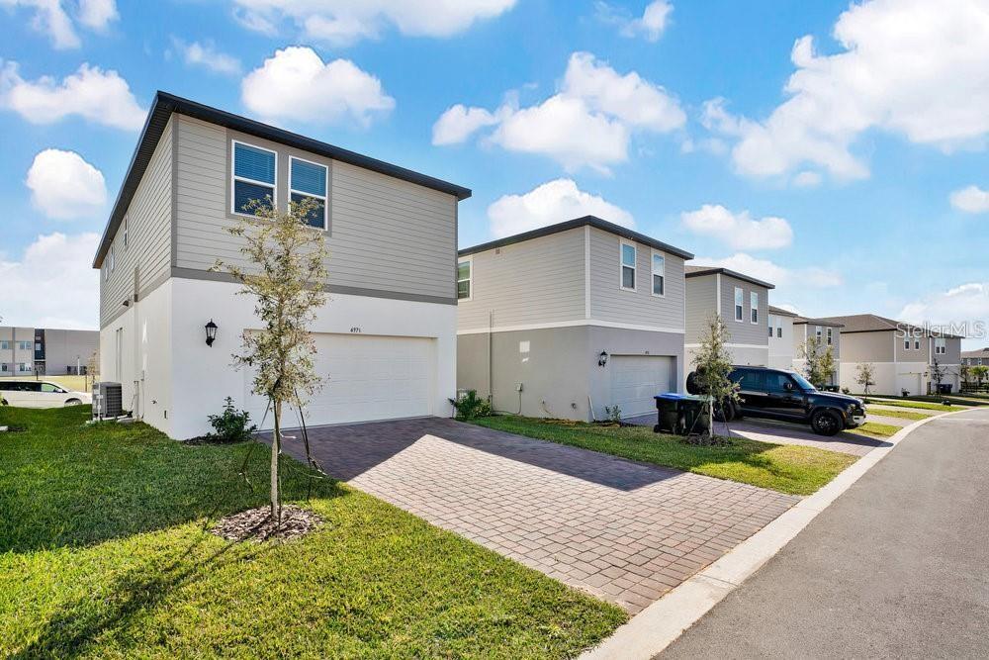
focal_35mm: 16
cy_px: 330
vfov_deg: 73.8
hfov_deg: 96.7
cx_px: 494
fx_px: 440
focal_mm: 16
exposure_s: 1/200
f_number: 10
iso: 100
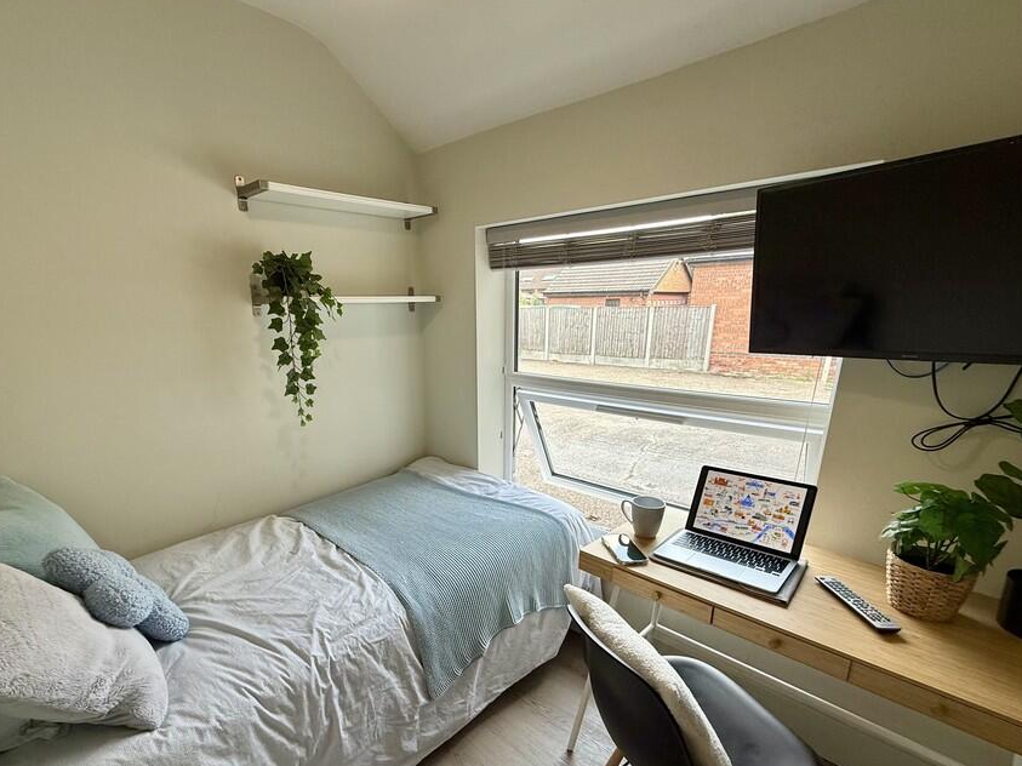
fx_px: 502
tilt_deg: -16.0
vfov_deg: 74.0
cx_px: 474
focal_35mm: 17
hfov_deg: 90.9
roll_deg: +1.0
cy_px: 455
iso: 50
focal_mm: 2.22
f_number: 2.2
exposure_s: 1/130
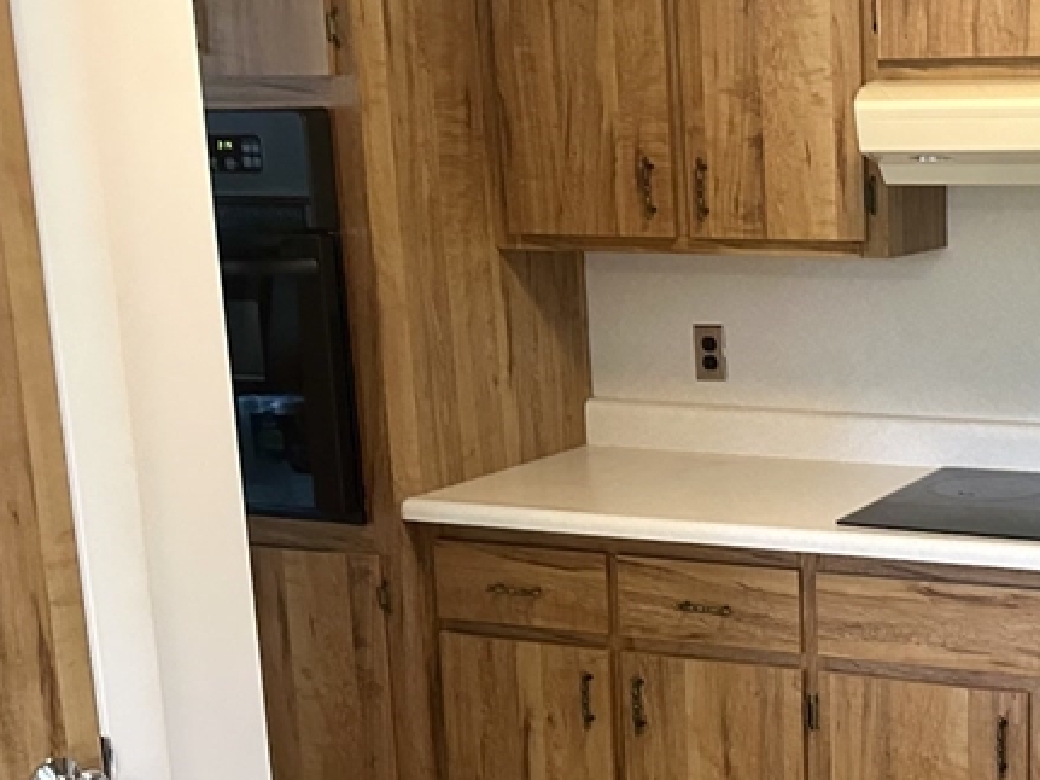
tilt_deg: -10.7
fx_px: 1712
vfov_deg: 25.5
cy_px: 536
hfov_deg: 31.6
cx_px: 999
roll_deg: +1.2
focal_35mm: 57
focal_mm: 6.86
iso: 640
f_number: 1.78
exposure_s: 1/60
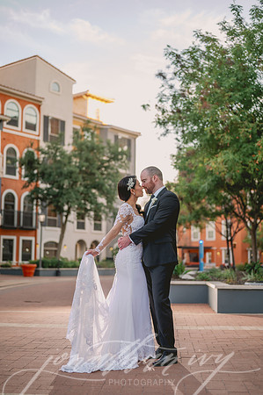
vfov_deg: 39.6
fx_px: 549
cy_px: 198
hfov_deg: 26.9
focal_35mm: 50
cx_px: 132
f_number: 2
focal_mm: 50
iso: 50
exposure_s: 1/160
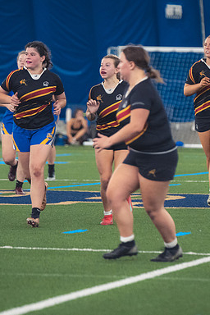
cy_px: 158
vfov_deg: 5.2
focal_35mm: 396
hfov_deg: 3.5
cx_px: 126
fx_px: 3465
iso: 4000
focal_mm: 175
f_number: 2.8
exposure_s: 1/320
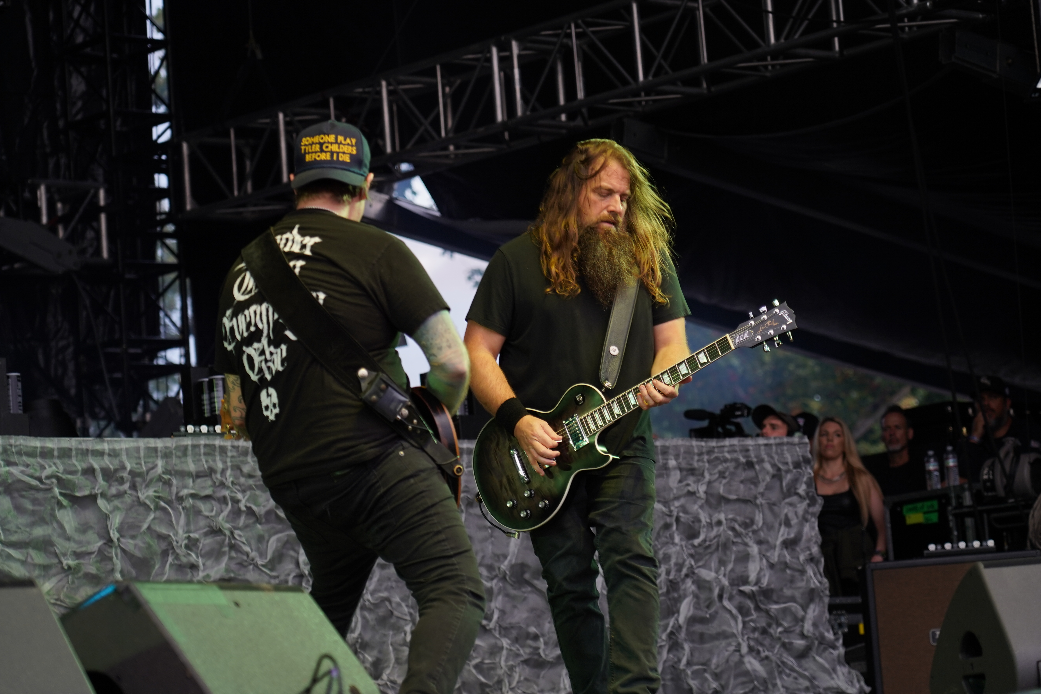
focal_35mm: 116
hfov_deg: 17.6
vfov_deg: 11.8
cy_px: 322
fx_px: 3354
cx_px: 511
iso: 320
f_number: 4
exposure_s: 1/125
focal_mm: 103
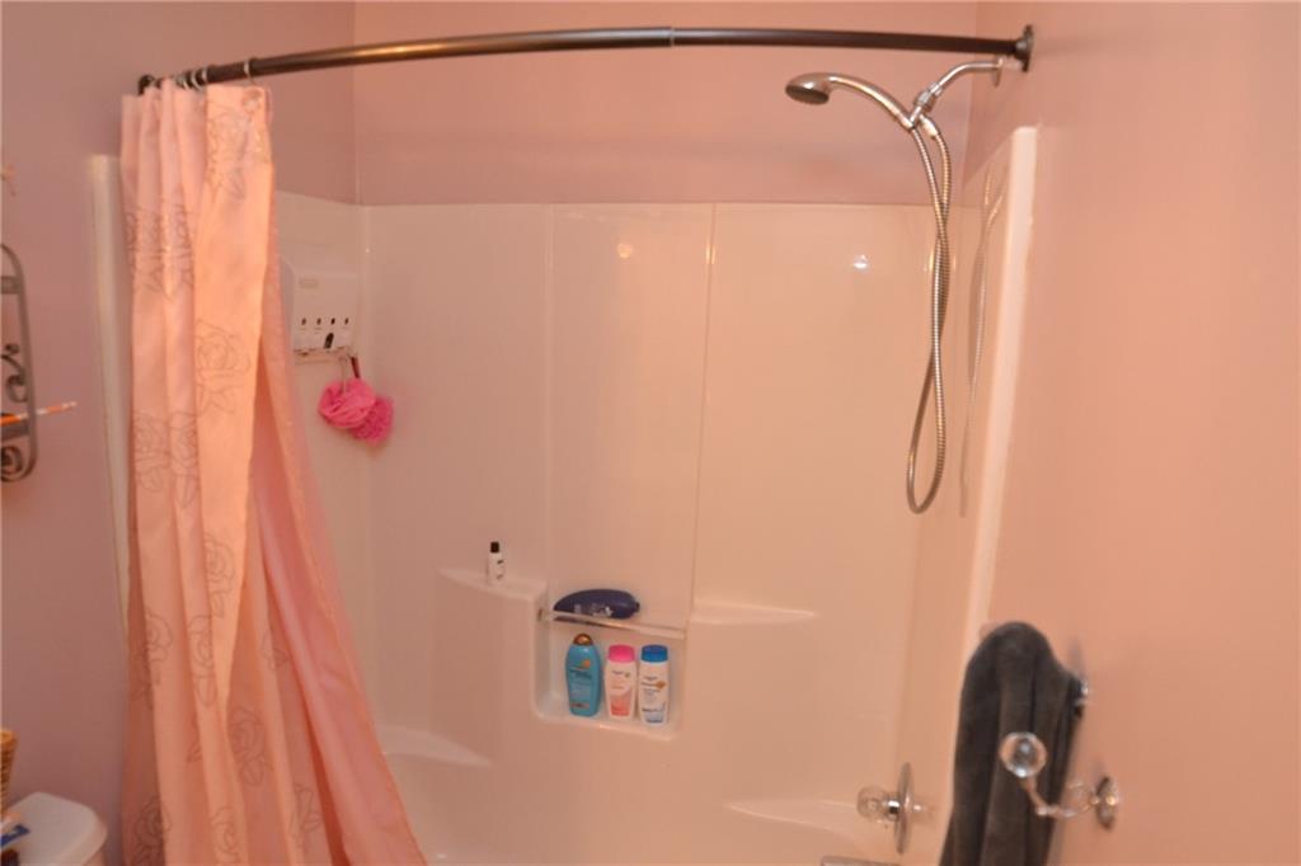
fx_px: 759
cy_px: 433
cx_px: 650
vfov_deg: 59.5
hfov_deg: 81.2
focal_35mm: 21
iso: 1600
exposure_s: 1/20
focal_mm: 14
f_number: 4
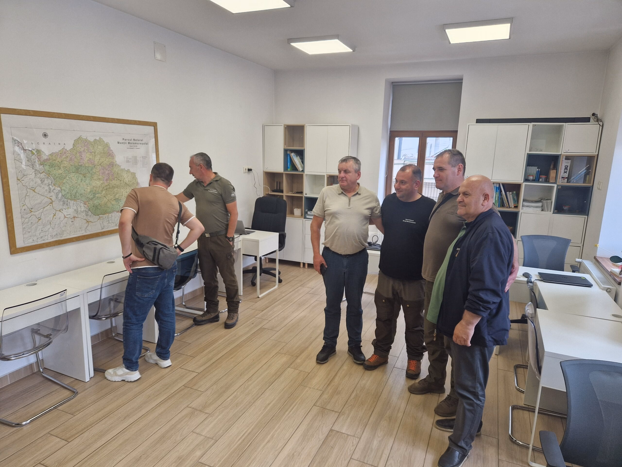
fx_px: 413
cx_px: 311
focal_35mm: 23
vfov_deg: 58.9
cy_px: 234
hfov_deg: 73.9
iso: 100
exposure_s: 1/180
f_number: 1.8
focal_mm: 5.4
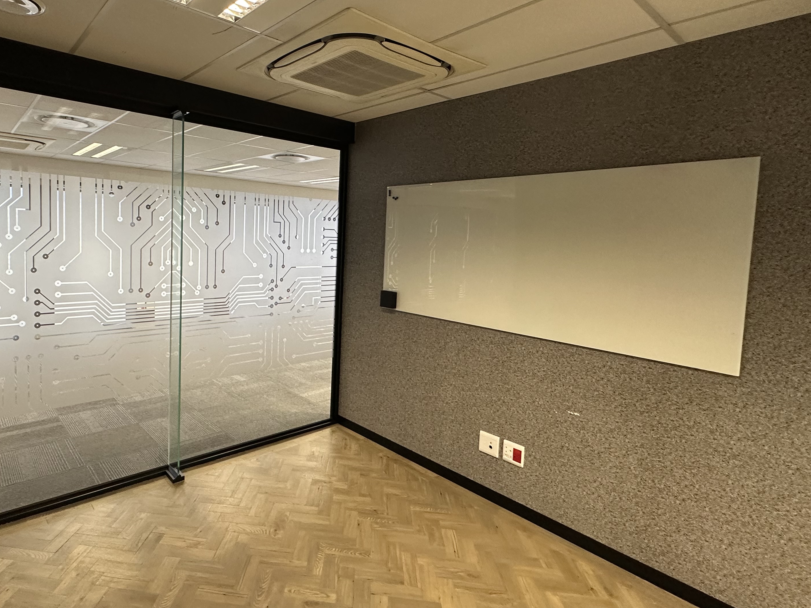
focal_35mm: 20
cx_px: 314
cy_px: 267
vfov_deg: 65.7
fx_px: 469
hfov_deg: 80.5
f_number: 2.2
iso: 250
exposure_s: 1/50
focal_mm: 2.22
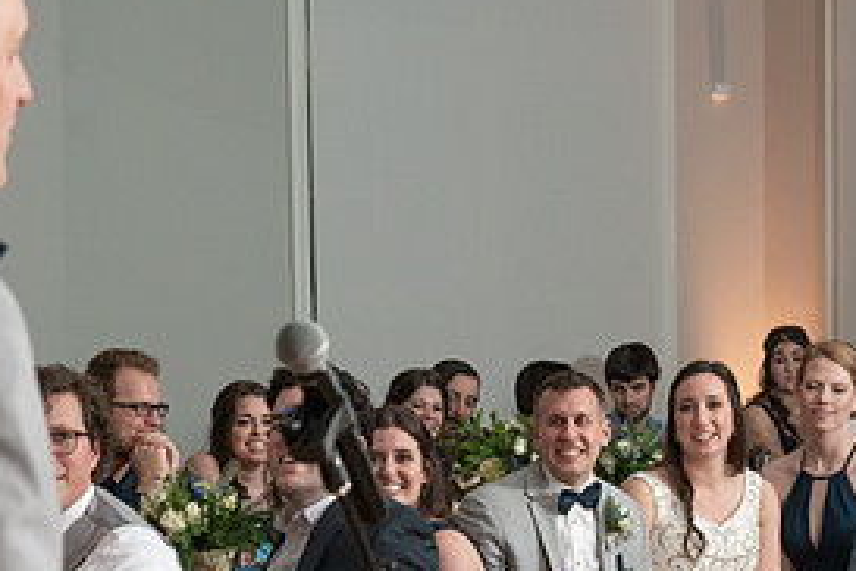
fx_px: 2782
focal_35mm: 117
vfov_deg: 11.7
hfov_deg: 17.5
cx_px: 301
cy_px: 438
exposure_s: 1/200
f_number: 5
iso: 2000
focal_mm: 55
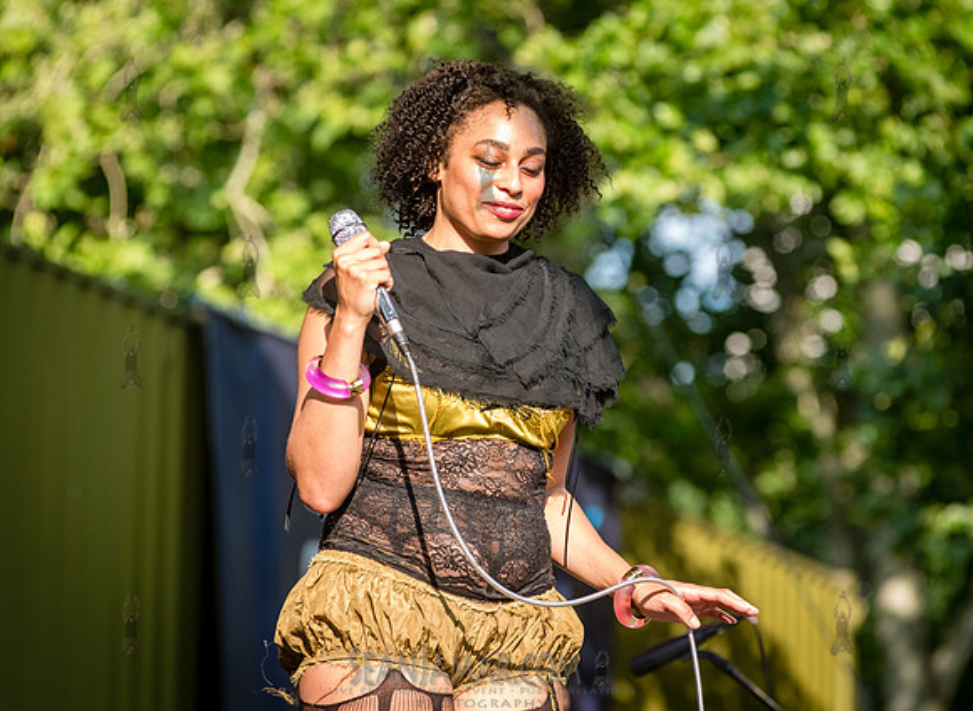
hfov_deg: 9.5
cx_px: 504
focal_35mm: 210
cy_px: 301
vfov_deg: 7.0
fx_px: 5838
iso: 800
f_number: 4.5
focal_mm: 170
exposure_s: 1/1000
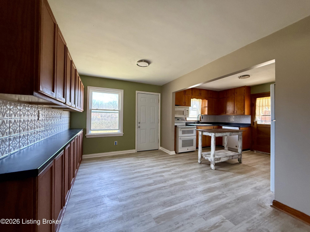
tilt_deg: +1.0
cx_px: 155
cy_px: 116
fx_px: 125
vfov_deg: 85.7
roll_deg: -0.7
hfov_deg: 102.1
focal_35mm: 14
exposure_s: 1/99
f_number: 2.2
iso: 320
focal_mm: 2.22
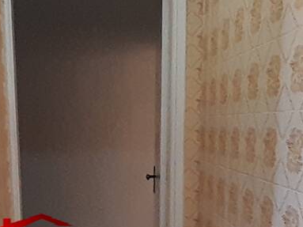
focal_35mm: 64
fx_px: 560
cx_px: 77
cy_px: 248
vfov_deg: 21.7
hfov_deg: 29.8
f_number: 2.2
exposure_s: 1/33
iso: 160
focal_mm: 1.46
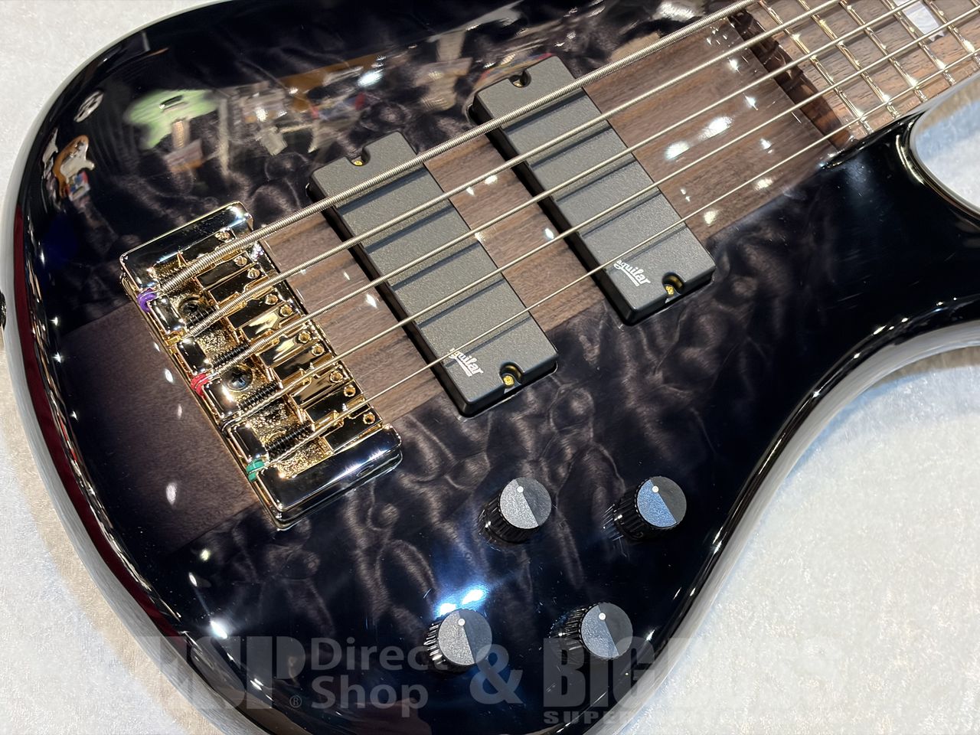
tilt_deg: -63.4
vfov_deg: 28.0
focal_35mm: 52
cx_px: 490
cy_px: 368
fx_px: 1472
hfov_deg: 36.8
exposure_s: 1/30
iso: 250
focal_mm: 5.96
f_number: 1.6
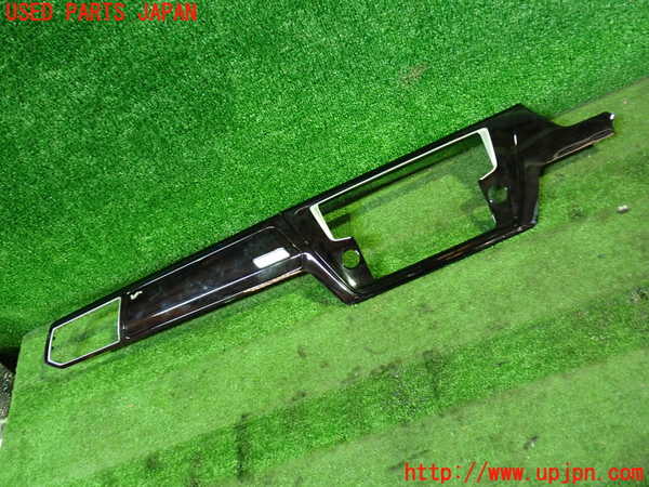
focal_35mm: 30
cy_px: 244
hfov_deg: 60.0
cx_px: 324
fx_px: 562
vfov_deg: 46.8
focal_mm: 5.4
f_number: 2.3
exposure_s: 1/30
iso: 640
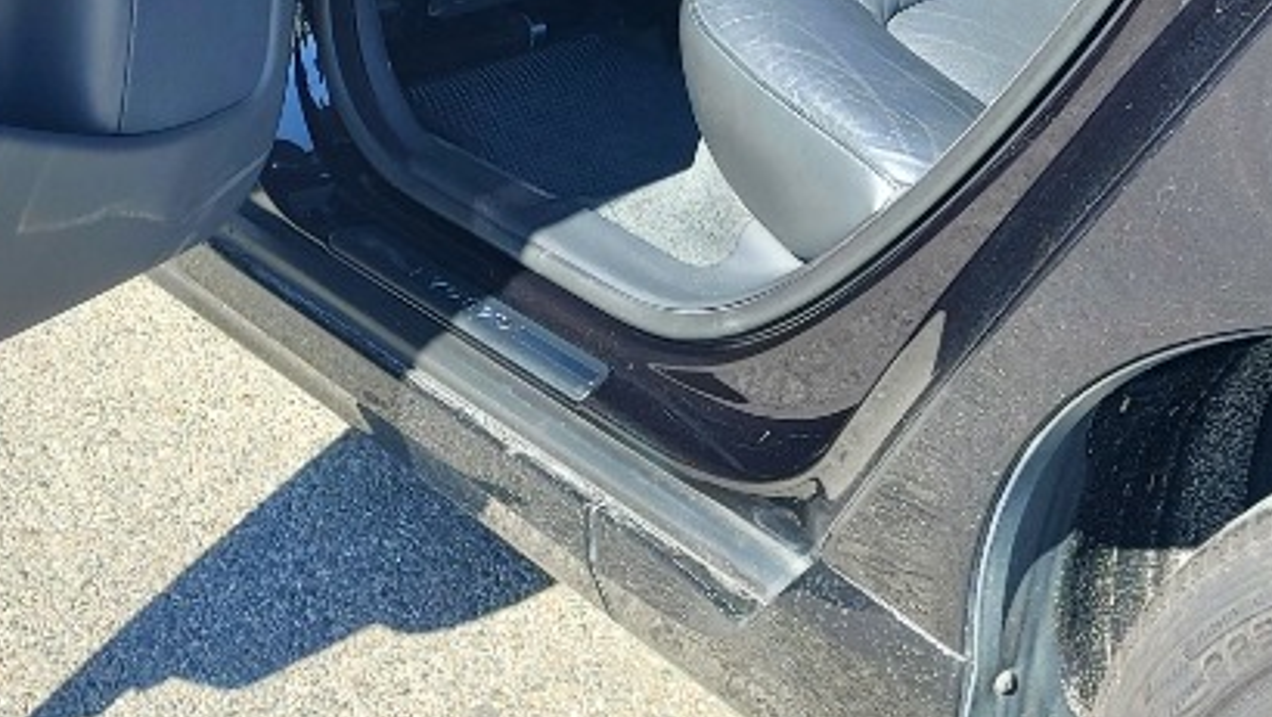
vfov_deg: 16.3
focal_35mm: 68
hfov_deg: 30.2
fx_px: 2294
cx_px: 251
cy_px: -335
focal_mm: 4.58
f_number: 2
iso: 50
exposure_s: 1/374
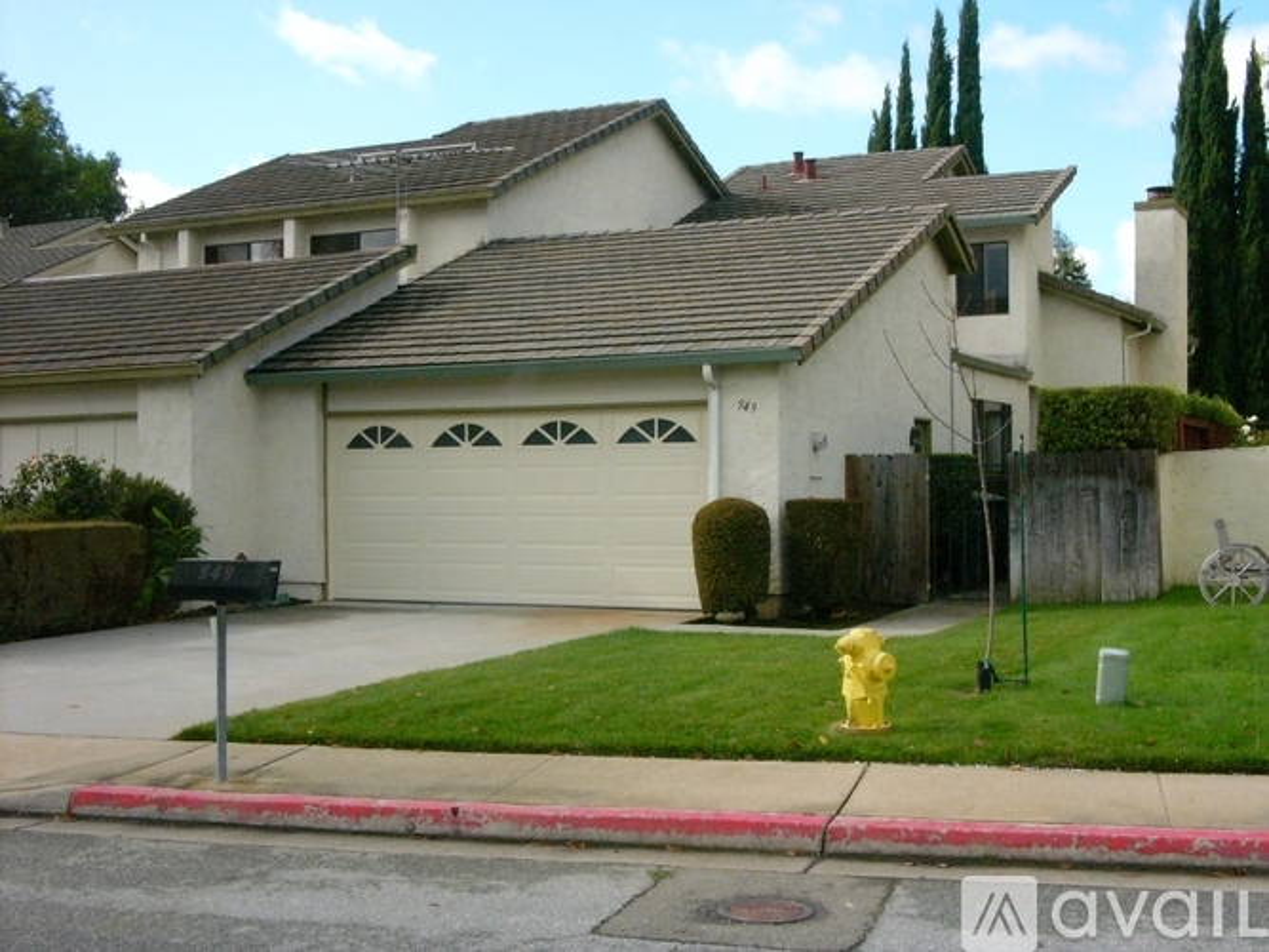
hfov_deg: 41.2
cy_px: 476
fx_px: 1686
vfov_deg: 31.5
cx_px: 634
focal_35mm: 46
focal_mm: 11.6
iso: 400
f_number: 11
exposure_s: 1/250
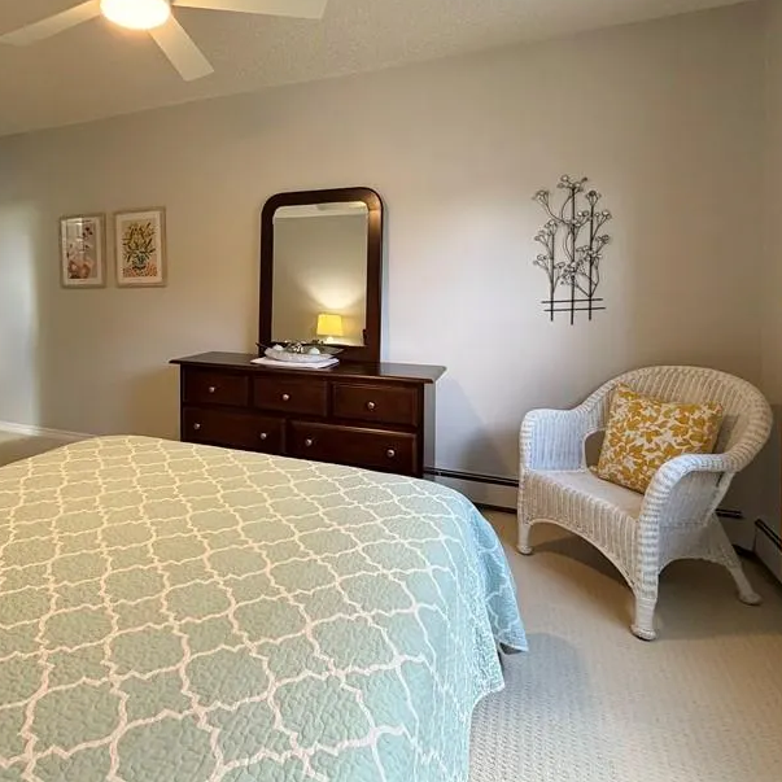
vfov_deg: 71.1
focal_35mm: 21
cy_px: 297
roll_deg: +0.8
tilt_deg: -1.2
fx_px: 537
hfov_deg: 70.8
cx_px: 287
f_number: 2.2
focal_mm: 2.22
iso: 250
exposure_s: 1/60
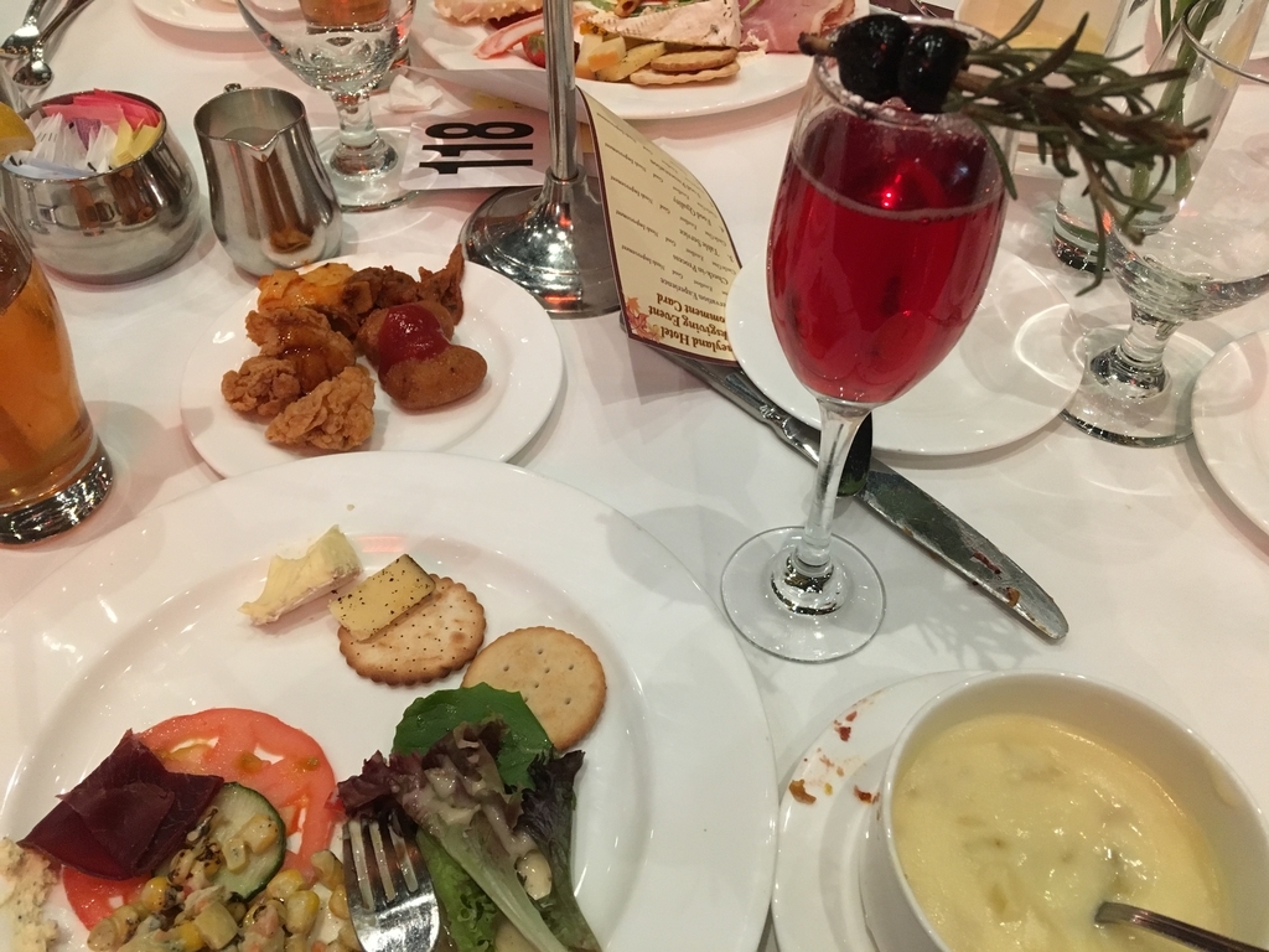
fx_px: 1063
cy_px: 476
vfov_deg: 48.2
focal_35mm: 29
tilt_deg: -50.3
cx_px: 634
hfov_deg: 61.7
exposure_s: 1/17
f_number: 2.2
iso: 200
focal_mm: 4.15
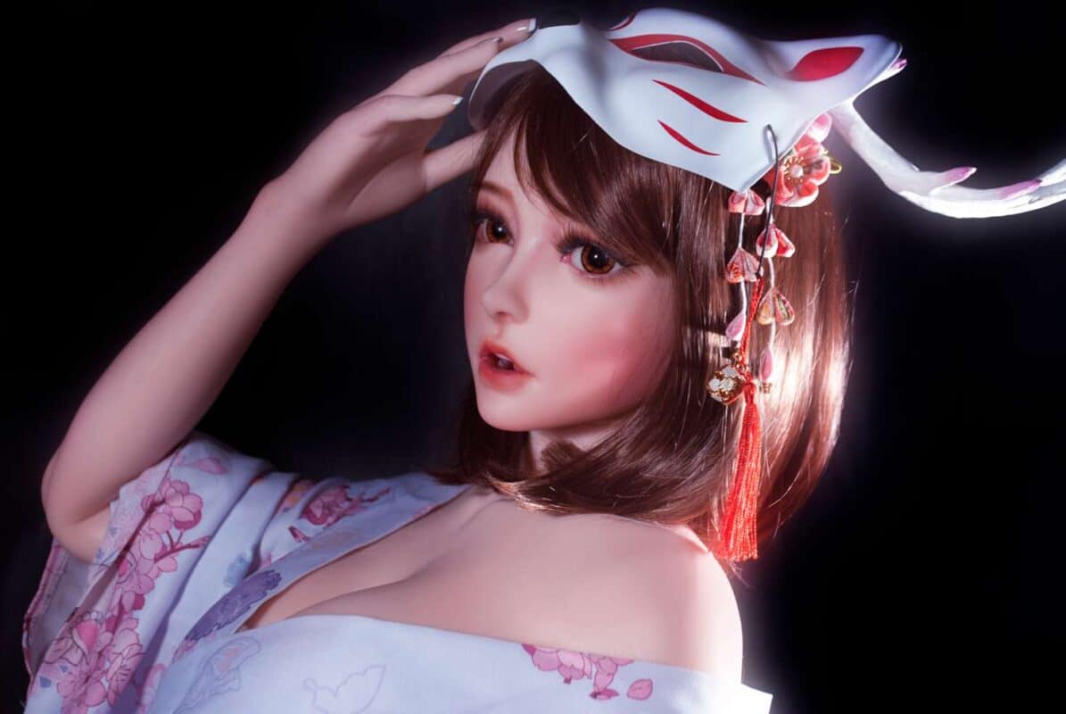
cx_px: 533
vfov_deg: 10.2
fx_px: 4002
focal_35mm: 135
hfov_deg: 15.2
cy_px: 357
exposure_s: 1/40
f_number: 5.6
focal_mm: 90
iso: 500
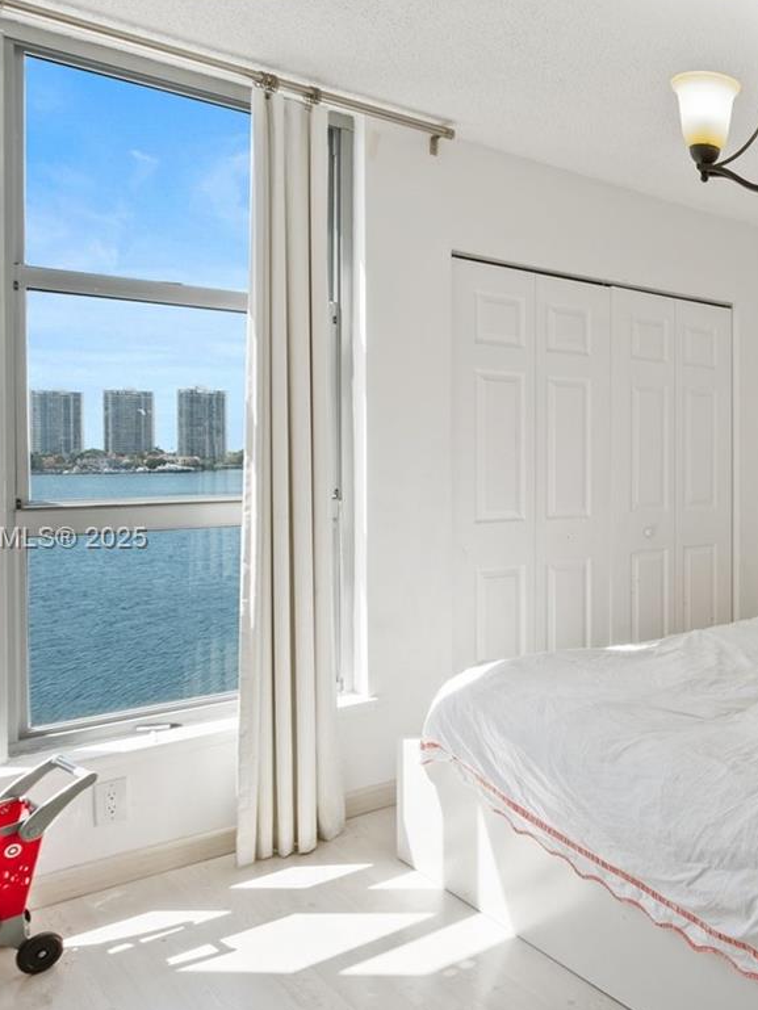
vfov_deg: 63.4
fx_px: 817
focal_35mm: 28
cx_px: 778
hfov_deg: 42.2
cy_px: 540
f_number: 8
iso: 280
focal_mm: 14
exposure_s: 1/13
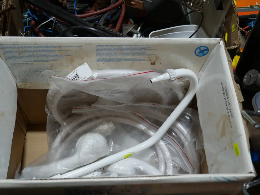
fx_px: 316
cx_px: 130
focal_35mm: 42
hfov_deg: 44.8
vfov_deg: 34.4
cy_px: 98
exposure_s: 1/80
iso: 200
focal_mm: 21
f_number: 4.6
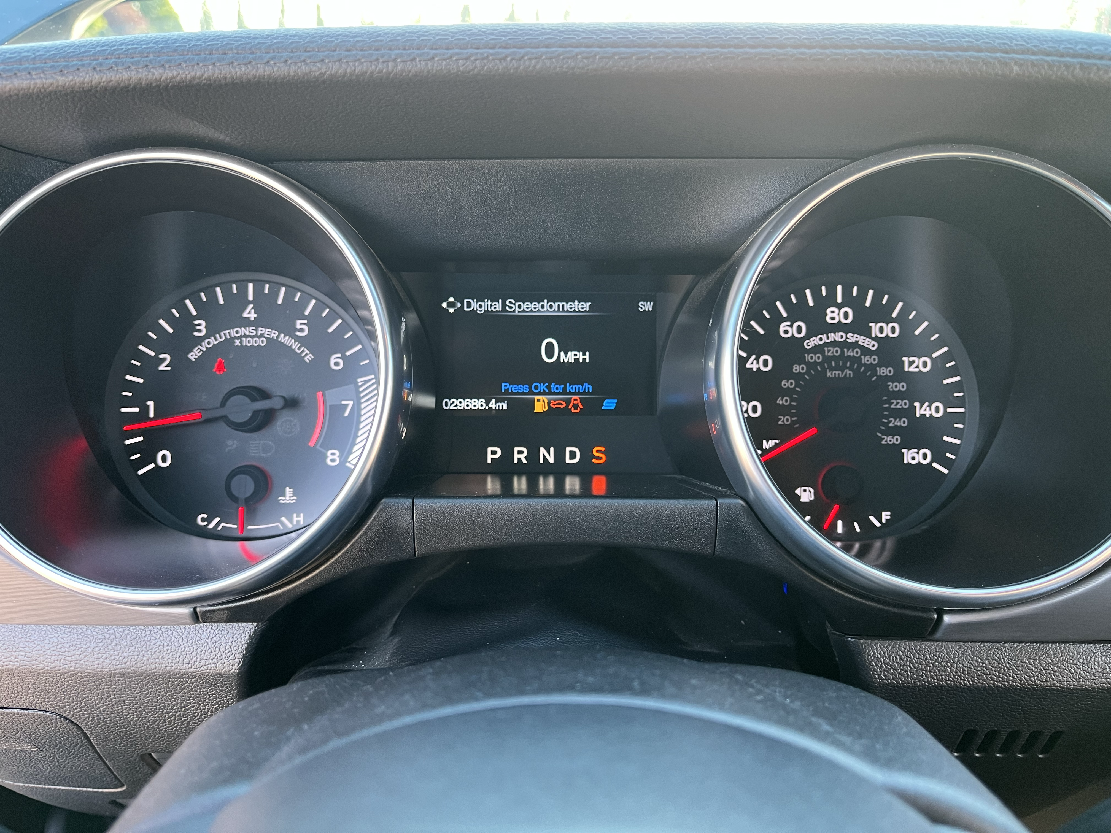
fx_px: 834
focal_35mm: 26
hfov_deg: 67.3
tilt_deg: -20.9
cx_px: 556
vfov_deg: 53.1
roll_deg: -1.6
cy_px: 416
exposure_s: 1/60
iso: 125
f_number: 1.6
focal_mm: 5.1
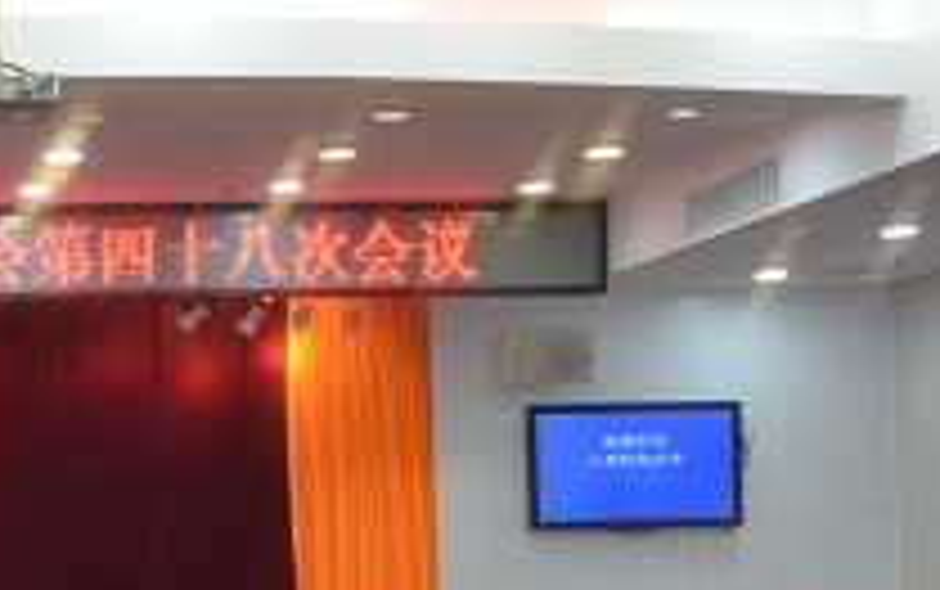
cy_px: 592
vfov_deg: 12.3
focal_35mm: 105
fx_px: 2692
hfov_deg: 18.7
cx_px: -202
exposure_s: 1/125
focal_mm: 24
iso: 1600
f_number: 5.6
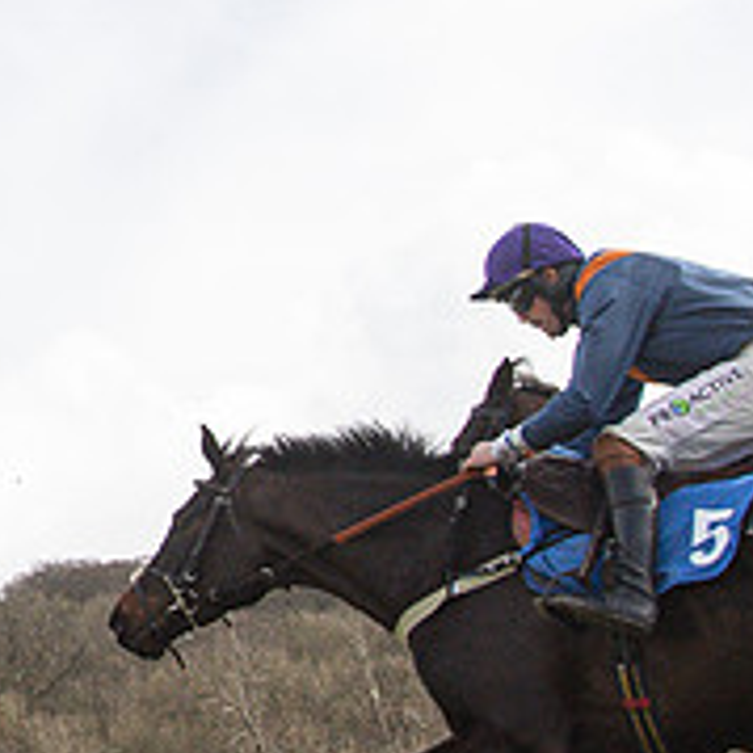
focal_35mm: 109
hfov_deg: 14.9
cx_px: -369
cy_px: 174
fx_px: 2683
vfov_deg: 15.9
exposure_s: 1/1600
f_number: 8
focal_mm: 20
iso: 1250
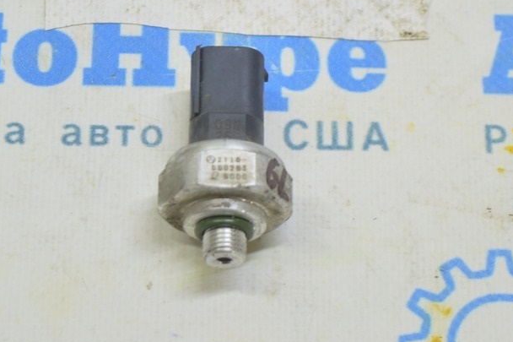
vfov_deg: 9.8
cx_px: 228
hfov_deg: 14.8
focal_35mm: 139
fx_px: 1978
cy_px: 58
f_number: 5.6
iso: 400
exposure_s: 1/20
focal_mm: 55
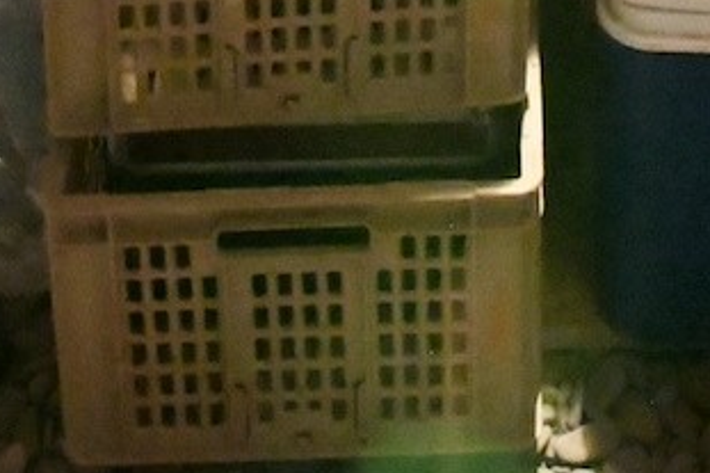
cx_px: 568
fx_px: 2070
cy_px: -935
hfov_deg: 19.3
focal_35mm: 105
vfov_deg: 9.9
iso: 20000
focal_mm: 11.5
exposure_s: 1/20
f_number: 13
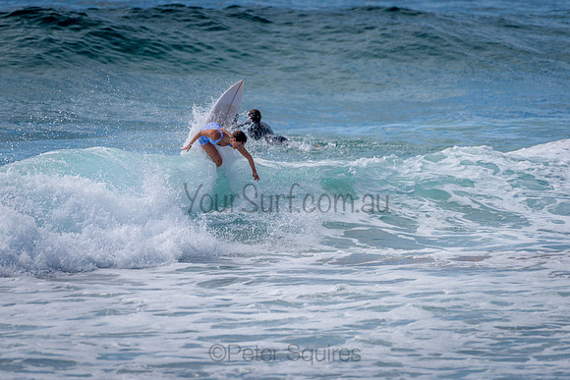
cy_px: 150
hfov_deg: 3.4
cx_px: 224
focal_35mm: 613
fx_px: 9710
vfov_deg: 2.2
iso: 140
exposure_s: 1/2000
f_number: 5.6
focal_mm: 500
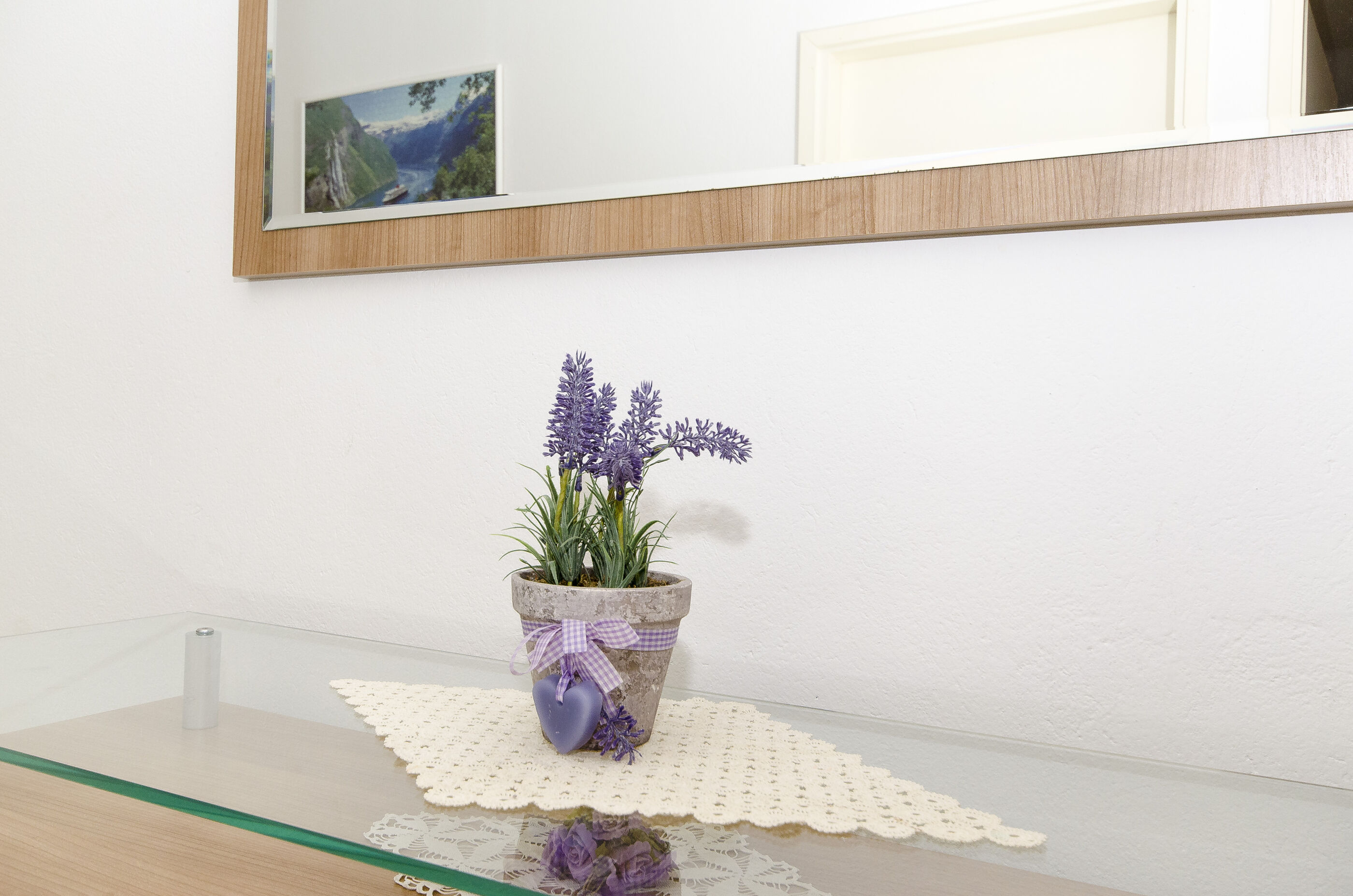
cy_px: 448
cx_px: 676
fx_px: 1125
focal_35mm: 30
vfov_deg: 43.4
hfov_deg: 62.0
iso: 640
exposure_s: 1/200
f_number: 8
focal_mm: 20
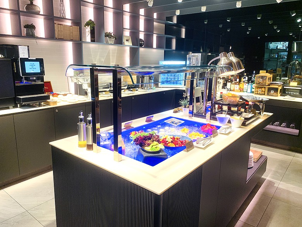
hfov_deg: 67.3
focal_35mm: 26
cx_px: 151
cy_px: 114
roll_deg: -0.4
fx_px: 227
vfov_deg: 53.1
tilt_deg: -11.8
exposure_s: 1/61
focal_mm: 4.25
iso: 64
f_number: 1.8
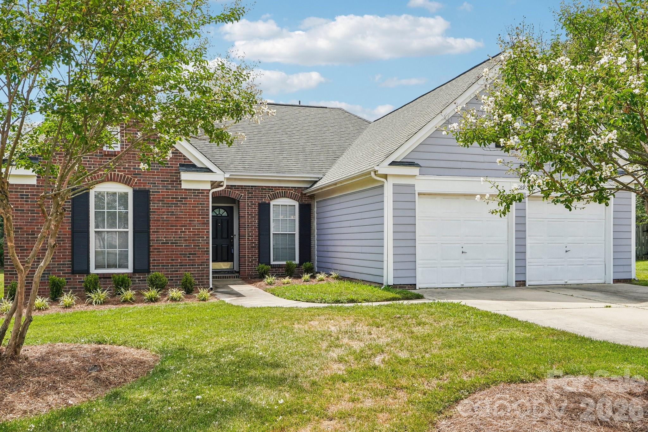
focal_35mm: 30
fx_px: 540
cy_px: 216
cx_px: 324
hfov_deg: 61.9
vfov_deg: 43.6
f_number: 8
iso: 100
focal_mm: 20
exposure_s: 1/60
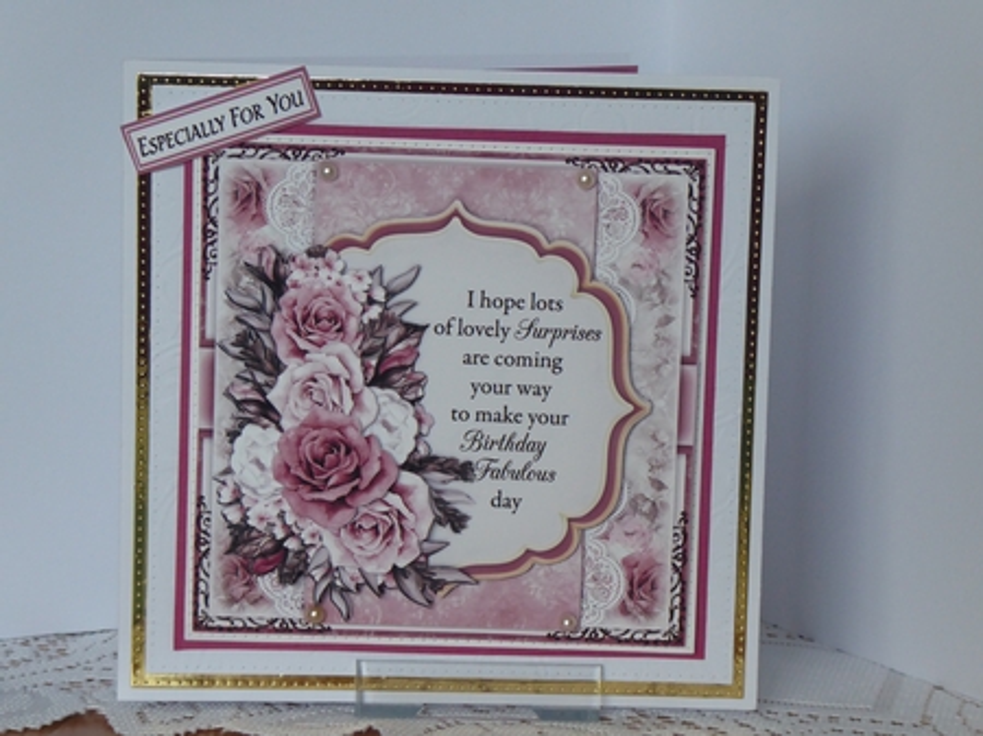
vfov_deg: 12.7
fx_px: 3321
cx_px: 492
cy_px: 368
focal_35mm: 117
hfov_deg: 16.8
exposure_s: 1/60
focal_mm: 19
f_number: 5.1
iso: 400
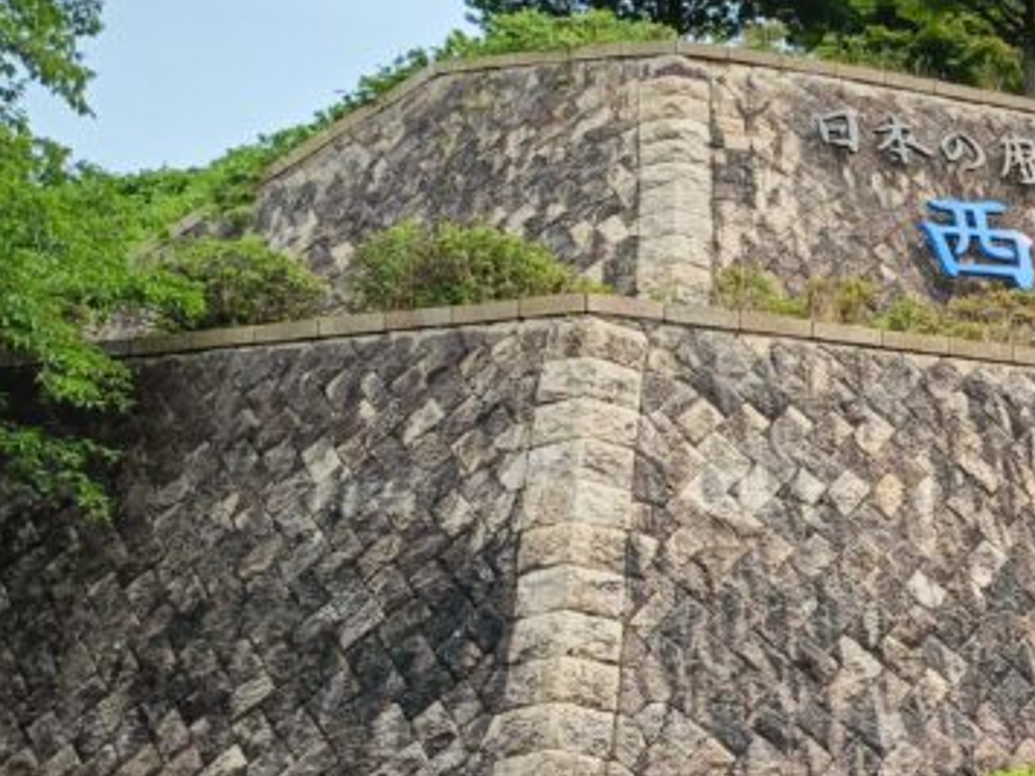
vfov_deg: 20.4
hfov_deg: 24.9
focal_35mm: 72
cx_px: 1172
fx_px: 2153
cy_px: 462
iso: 64
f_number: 1.7
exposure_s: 1/595
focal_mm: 4.7
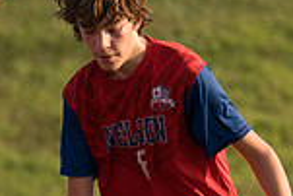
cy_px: 79
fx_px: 17768
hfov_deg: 0.9
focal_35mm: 2181
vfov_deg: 0.6
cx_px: 89
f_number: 2.8
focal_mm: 200
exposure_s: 1/1250
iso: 125
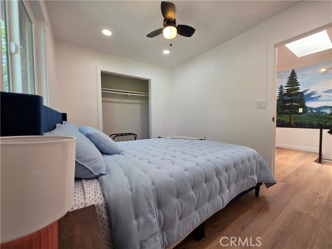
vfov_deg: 89.9
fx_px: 125
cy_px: 124
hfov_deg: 106.2
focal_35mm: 13
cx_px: 166
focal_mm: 2.2
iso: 100
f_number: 1.9
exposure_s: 1/120
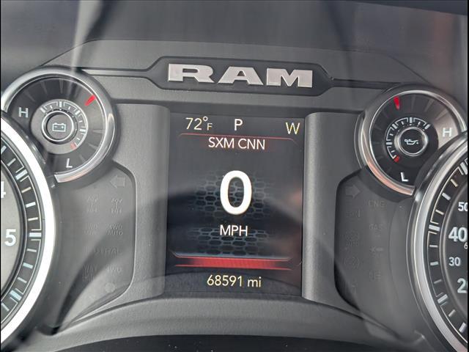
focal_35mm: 49
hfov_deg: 38.9
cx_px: 234
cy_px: 176
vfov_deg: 29.7
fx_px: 664
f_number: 1.68
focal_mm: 6.9
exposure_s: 1/667
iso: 525
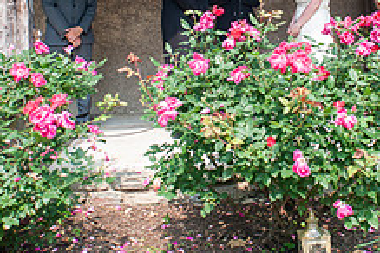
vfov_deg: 24.6
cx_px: 222
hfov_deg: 37.4
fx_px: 559
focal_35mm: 53
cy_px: 12
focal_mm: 20
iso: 320
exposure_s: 1/800
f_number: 3.2
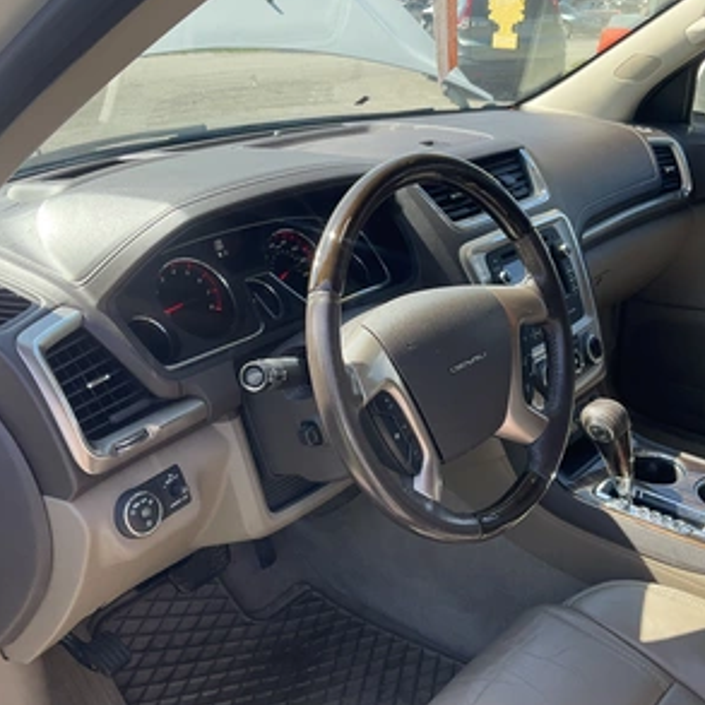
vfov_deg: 47.2
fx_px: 806
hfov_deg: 47.2
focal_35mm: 35
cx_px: 380
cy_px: 351
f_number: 1.8
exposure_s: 1/292
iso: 25
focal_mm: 3
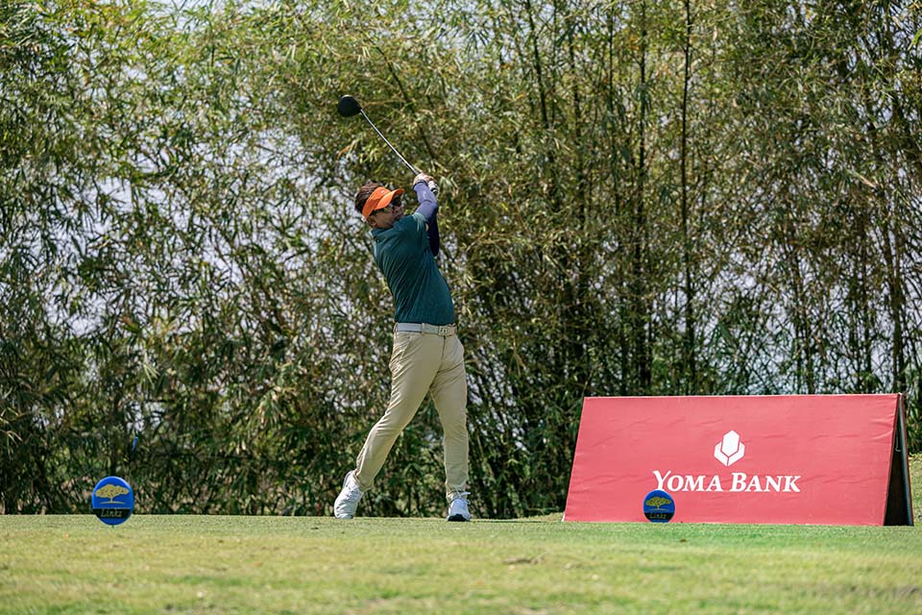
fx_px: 2535
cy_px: 308
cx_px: 461
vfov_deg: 13.8
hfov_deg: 20.6
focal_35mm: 99
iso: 400
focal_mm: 99
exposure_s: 1/4000
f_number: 3.2
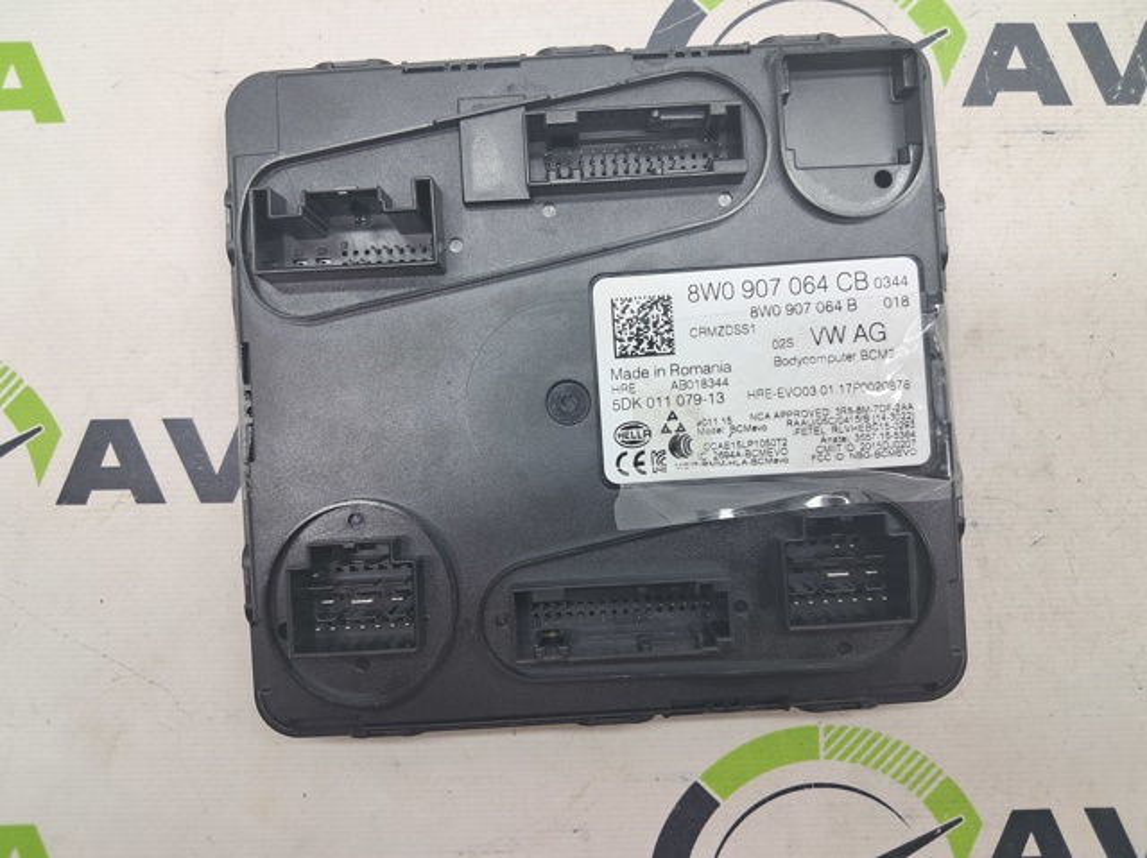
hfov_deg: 65.4
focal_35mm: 27
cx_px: 574
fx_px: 894
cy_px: 429
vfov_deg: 51.3
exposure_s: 1/50
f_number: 1.8
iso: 50
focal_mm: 4
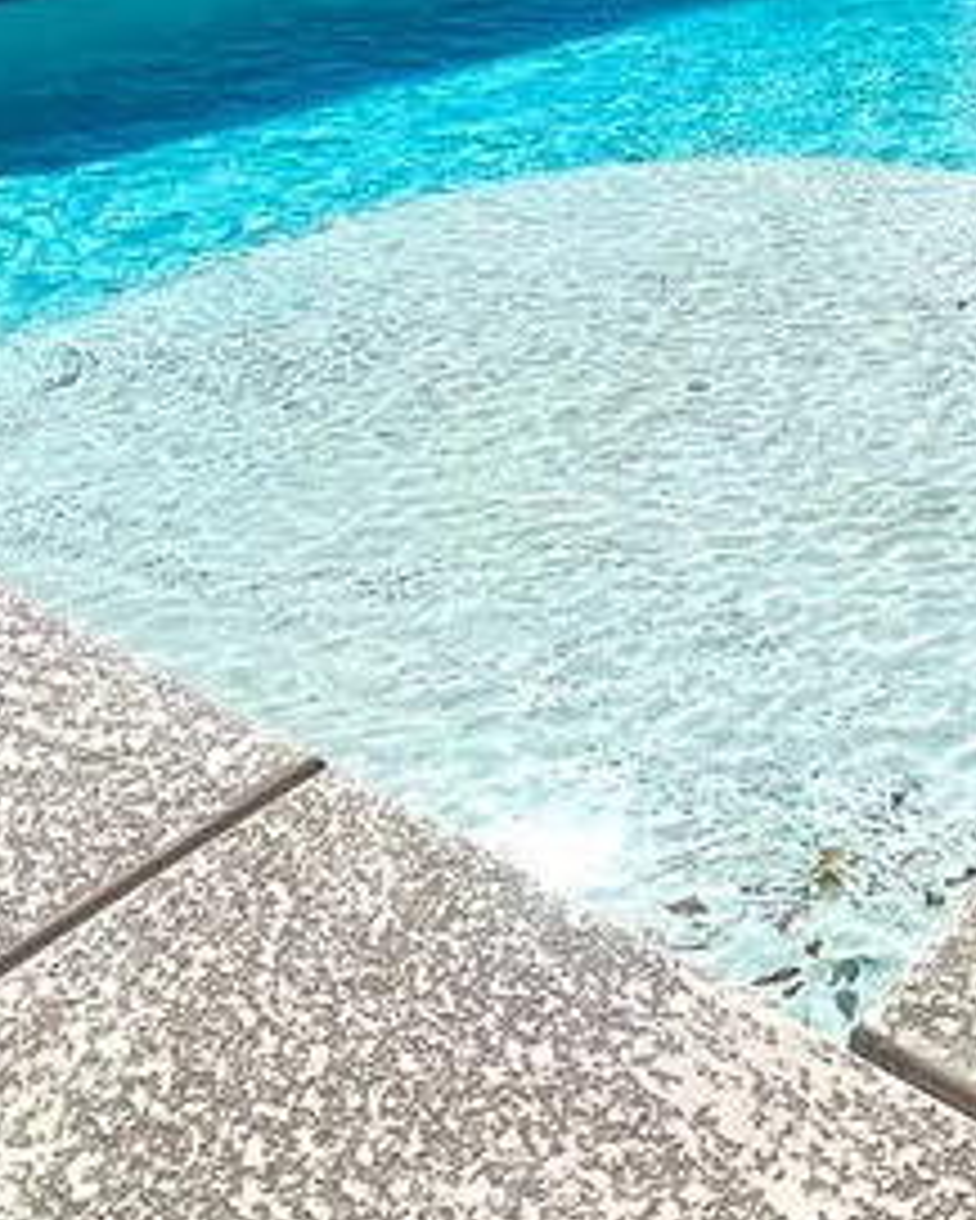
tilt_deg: -6.3
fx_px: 1732
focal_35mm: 48
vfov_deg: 32.4
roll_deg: +0.6
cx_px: 980
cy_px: -230
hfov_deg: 29.4
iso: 32
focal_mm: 1.57
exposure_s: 1/4065
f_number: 1.8
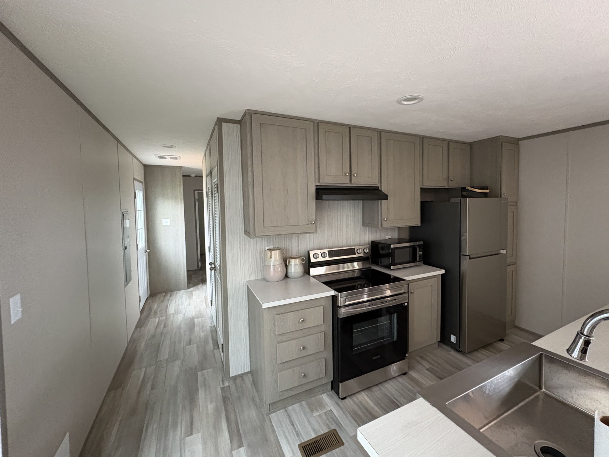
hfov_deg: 98.1
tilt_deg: -3.0
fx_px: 264
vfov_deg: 81.7
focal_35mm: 15
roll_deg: +1.5
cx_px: 320
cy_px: 217
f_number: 2.2
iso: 1250
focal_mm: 2.22
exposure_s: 1/47
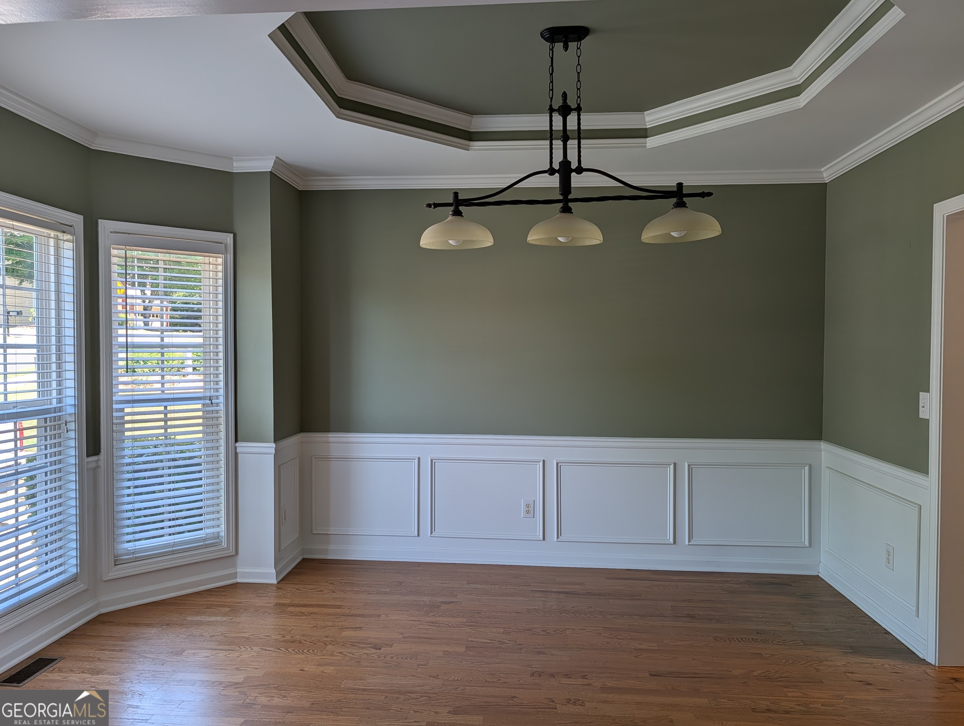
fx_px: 669
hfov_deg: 71.5
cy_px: 363
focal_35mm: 24
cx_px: 482
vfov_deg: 56.9
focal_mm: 6.9
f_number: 1.68
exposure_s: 1/54.9
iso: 17
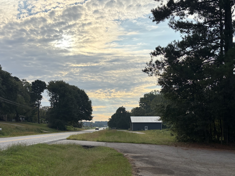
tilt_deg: +0.9
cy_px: 123
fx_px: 278
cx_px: 99
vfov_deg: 34.7
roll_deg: -0.2
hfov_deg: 45.6
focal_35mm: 41
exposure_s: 1/4329
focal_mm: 5.96
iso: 64
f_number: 1.6
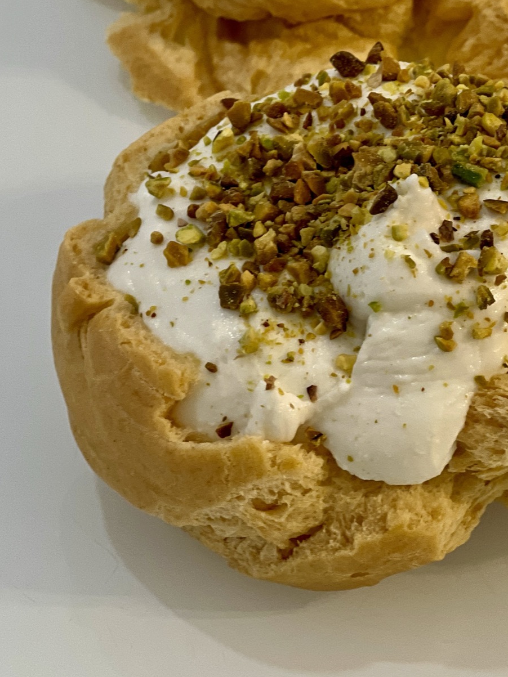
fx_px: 2799
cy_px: 131
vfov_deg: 13.7
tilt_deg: -36.5
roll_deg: -0.5
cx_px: 324
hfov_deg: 10.4
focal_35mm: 143
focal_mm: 9
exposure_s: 1/33
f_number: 2.8
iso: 125
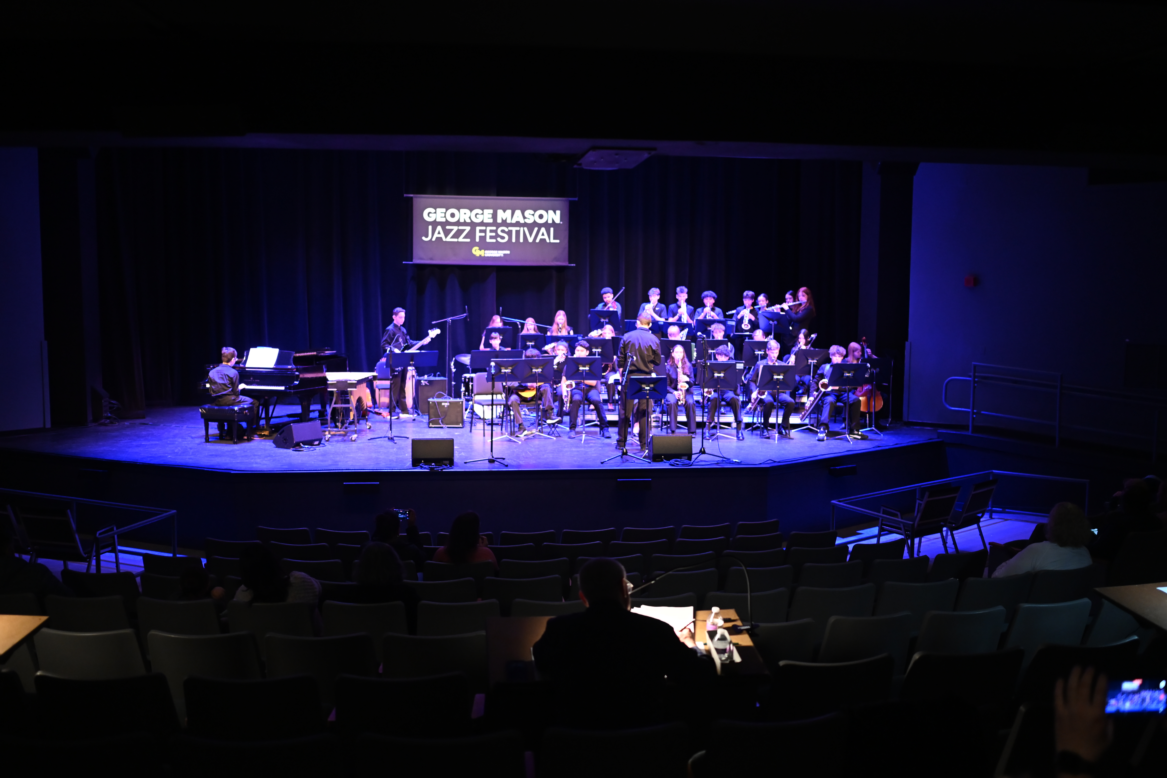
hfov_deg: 54.4
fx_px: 1134
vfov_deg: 37.9
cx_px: 584
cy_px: 389
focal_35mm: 35
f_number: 1.8
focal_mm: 35
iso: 2800
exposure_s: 1/125
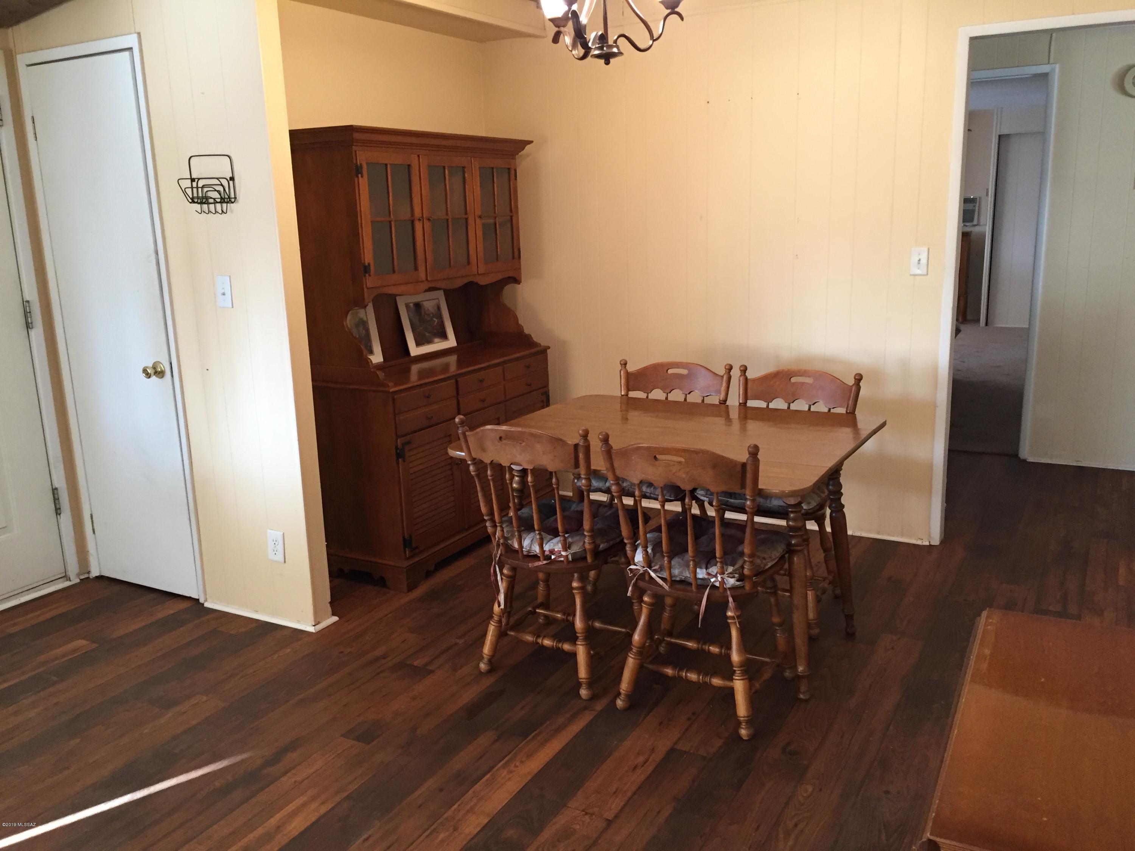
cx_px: 568
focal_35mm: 29
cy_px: 426
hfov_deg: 61.7
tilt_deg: -12.7
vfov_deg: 48.2
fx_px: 951
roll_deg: +1.6
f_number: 2.2
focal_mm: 4.15
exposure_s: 1/30
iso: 125
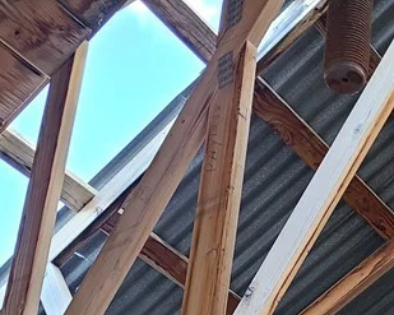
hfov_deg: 22.3
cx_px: 339
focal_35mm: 84
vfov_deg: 16.5
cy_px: 486
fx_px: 979
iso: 100
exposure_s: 1/60
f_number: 1.8
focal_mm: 5.4
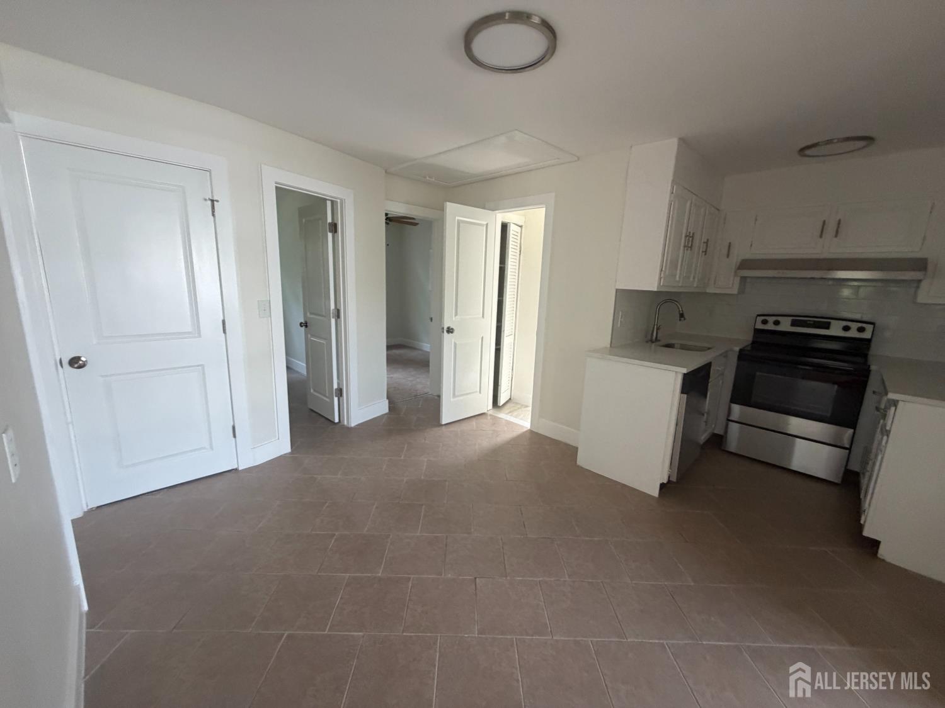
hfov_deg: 102.1
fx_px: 382
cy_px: 354
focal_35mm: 14
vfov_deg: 85.7
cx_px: 472
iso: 320
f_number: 2.2
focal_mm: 2.22
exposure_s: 1/109
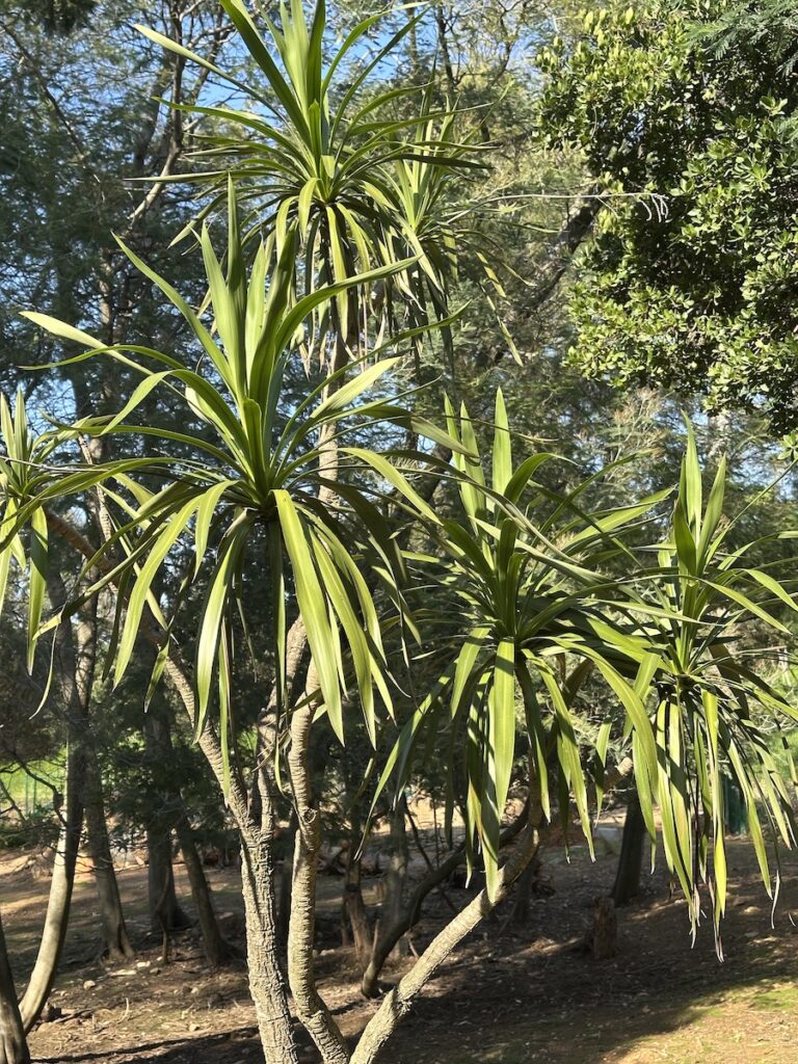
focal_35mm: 48
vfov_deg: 39.7
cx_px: 399
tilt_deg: +8.8
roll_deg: +0.4
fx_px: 1475
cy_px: 532
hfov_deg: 30.3
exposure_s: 1/927
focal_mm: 6.86
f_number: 1.78
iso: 64
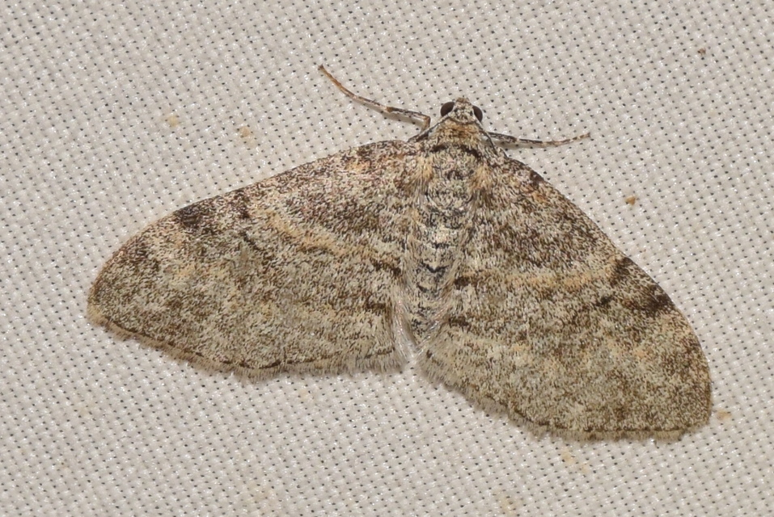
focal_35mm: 210
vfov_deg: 6.6
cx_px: 387
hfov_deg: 9.8
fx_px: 4519
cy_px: 258
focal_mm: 140
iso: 125
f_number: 10
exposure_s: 1/160
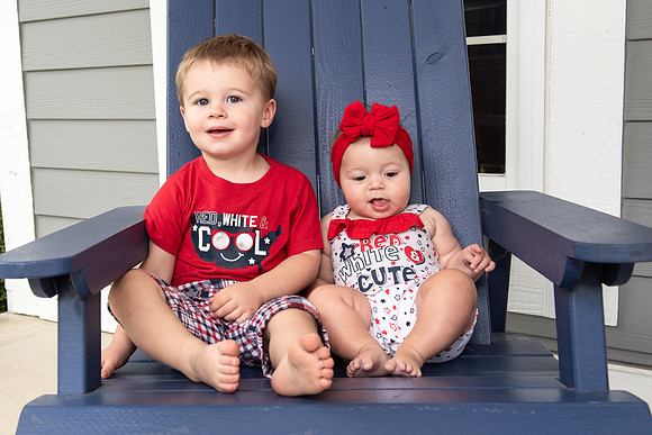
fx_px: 835
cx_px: 205
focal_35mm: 46
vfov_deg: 29.2
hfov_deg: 42.0
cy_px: 208
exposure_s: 1/100
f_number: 5.6
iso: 400
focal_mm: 32
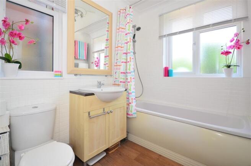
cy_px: 83
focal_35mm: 15
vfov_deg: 77.1
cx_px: 126
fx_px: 104
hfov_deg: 100.5
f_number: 5
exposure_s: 1/40
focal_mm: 10
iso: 200
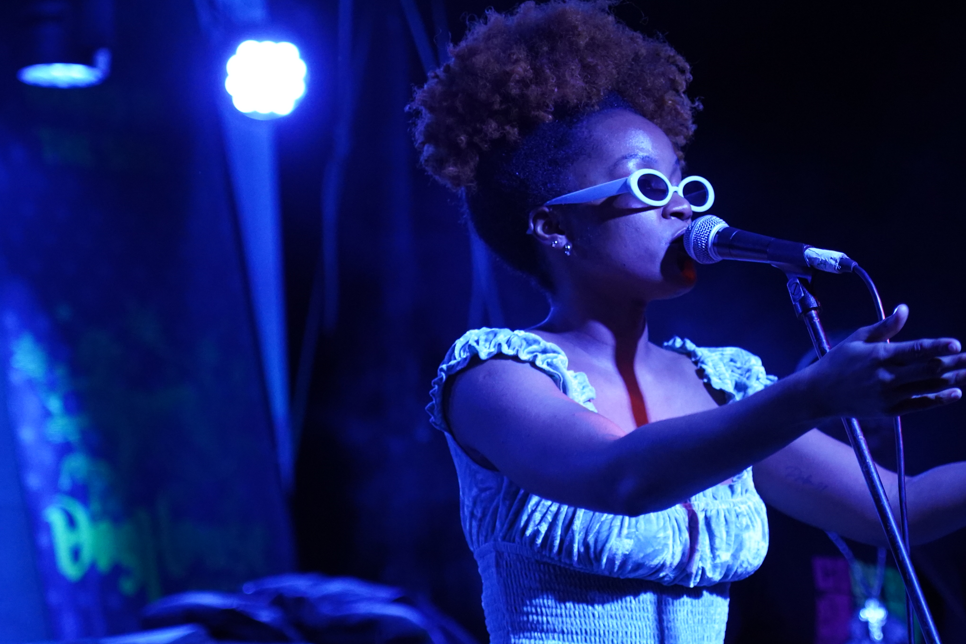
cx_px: 568
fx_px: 4132
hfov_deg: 13.3
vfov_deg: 8.9
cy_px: 296
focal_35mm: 154
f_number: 4
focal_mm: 105
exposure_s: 1/160
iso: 5000
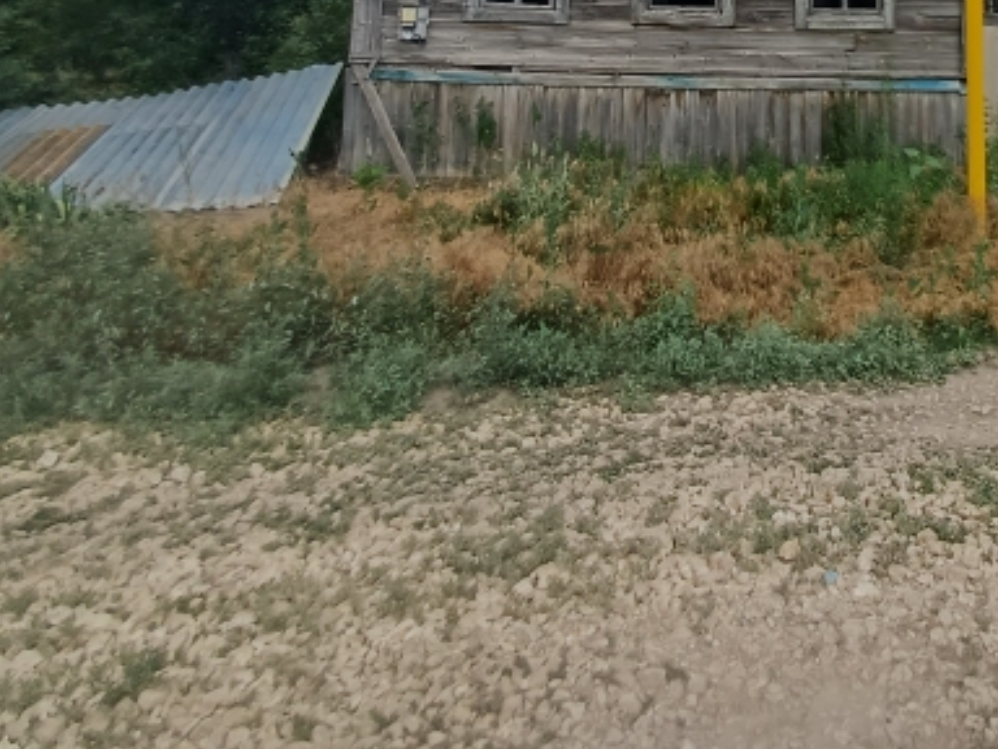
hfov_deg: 50.2
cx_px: 821
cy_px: -36
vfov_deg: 36.6
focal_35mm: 34
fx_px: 980
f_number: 2.2
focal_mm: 1.64
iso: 40
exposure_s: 1/1056
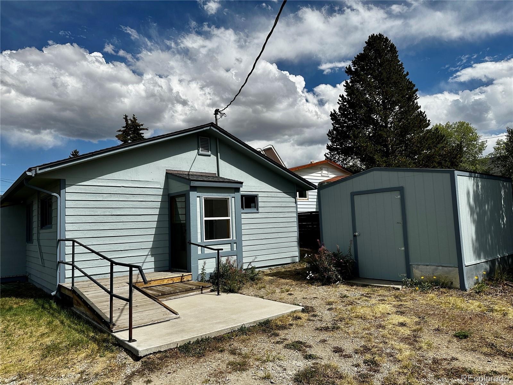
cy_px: 192
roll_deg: +1.8
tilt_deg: +5.6
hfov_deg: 71.6
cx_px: 256
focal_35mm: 24
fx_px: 356
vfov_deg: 56.8
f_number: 1.78
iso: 80
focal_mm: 6.86
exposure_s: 1/8197
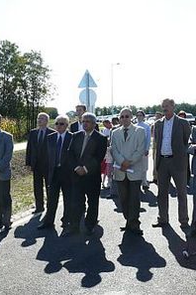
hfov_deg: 26.7
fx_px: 400
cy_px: 148
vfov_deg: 40.3
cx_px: 172
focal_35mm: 49
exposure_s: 1/250
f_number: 5.6
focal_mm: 7.4
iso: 100
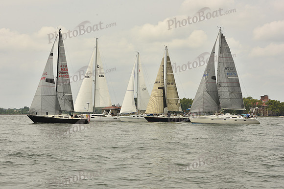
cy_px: 94
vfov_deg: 19.5
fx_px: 552
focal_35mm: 70
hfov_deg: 28.8
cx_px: 142
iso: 250
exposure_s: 1/640
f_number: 11
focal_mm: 70
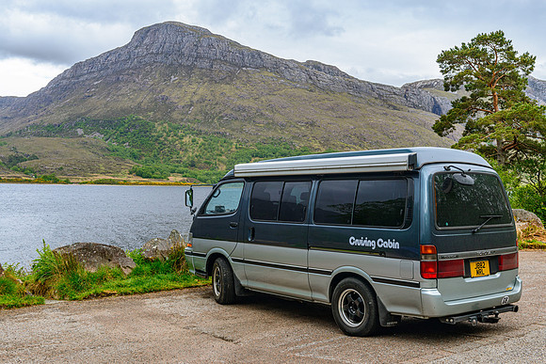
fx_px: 637
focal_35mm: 42
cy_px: 182
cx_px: 273
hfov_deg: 46.4
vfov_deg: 31.9
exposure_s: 1/50
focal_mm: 42
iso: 360
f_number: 8
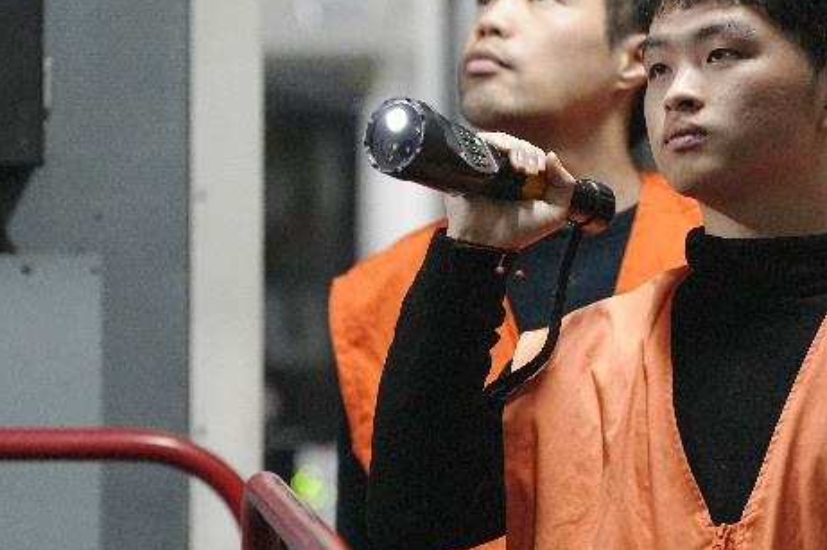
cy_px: 354
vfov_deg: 6.2
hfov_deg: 9.4
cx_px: 450
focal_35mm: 220
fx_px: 5052
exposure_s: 1/125
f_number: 2.8
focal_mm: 118
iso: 6400
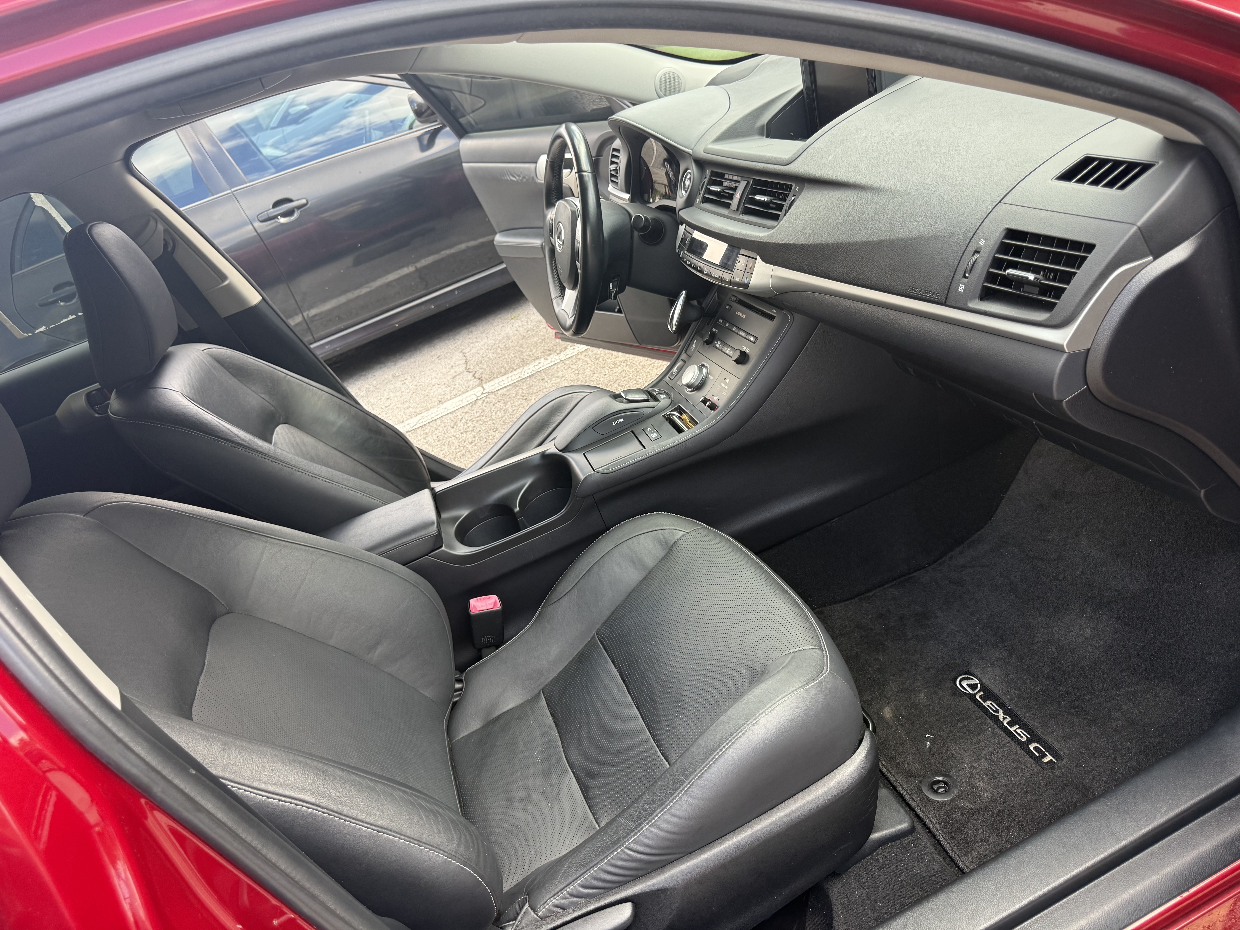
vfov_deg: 56.8
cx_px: 620
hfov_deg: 71.6
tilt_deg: -26.0
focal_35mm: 24
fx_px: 860
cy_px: 465
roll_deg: +22.6
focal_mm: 6.76
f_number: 1.78
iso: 100
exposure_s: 1/290
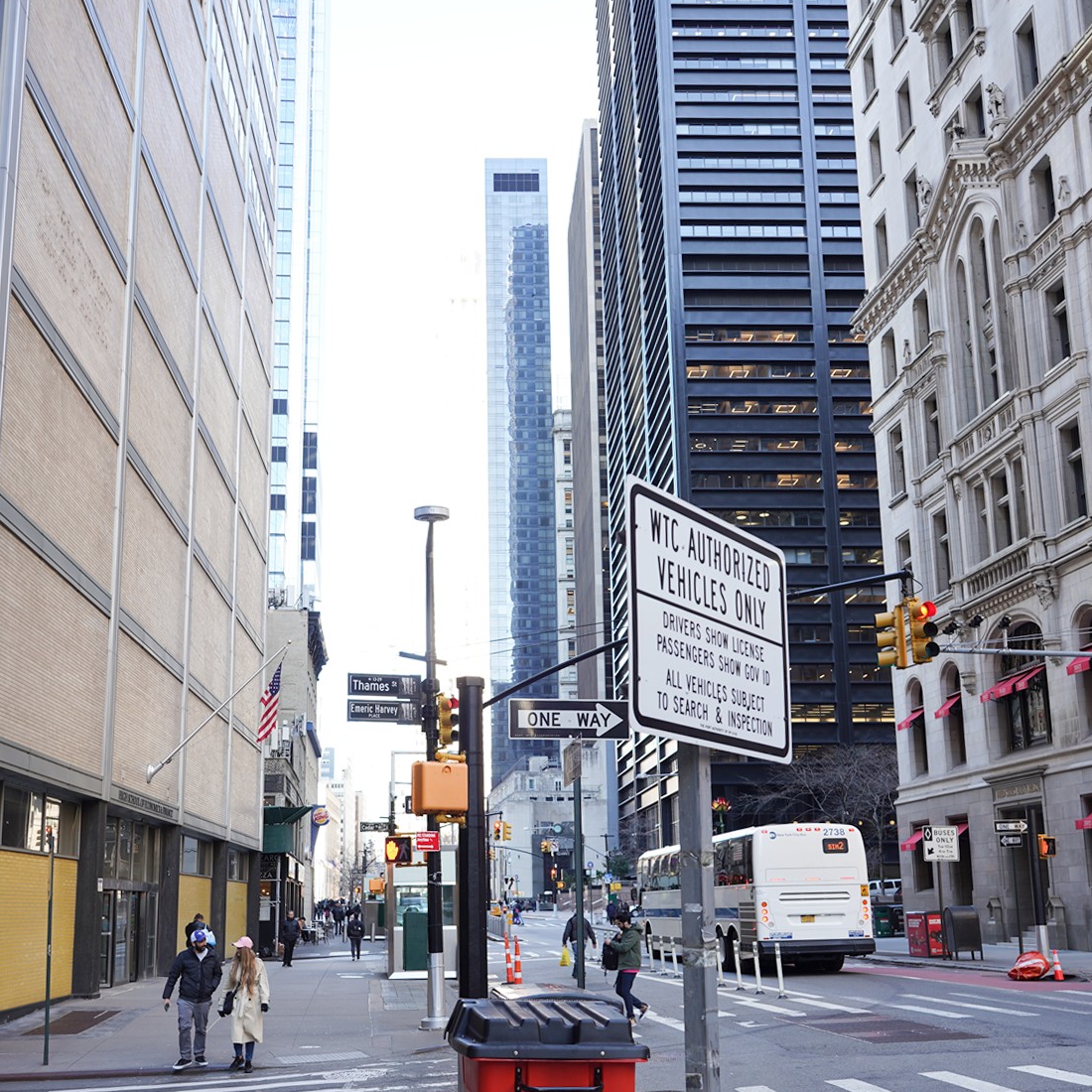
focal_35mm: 34
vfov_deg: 48.2
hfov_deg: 48.3
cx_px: 467
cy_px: 649
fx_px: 1213
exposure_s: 1/100
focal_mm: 22
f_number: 2.8
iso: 100
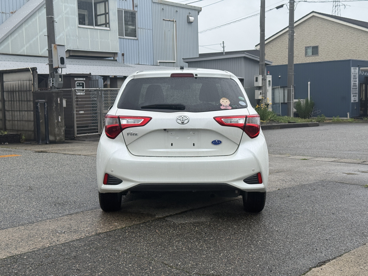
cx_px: 184
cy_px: 138
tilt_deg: -4.1
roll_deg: +1.5
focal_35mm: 48
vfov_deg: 30.3
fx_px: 510
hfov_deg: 39.7
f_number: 1.78
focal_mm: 6.76
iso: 100
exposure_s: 1/4878
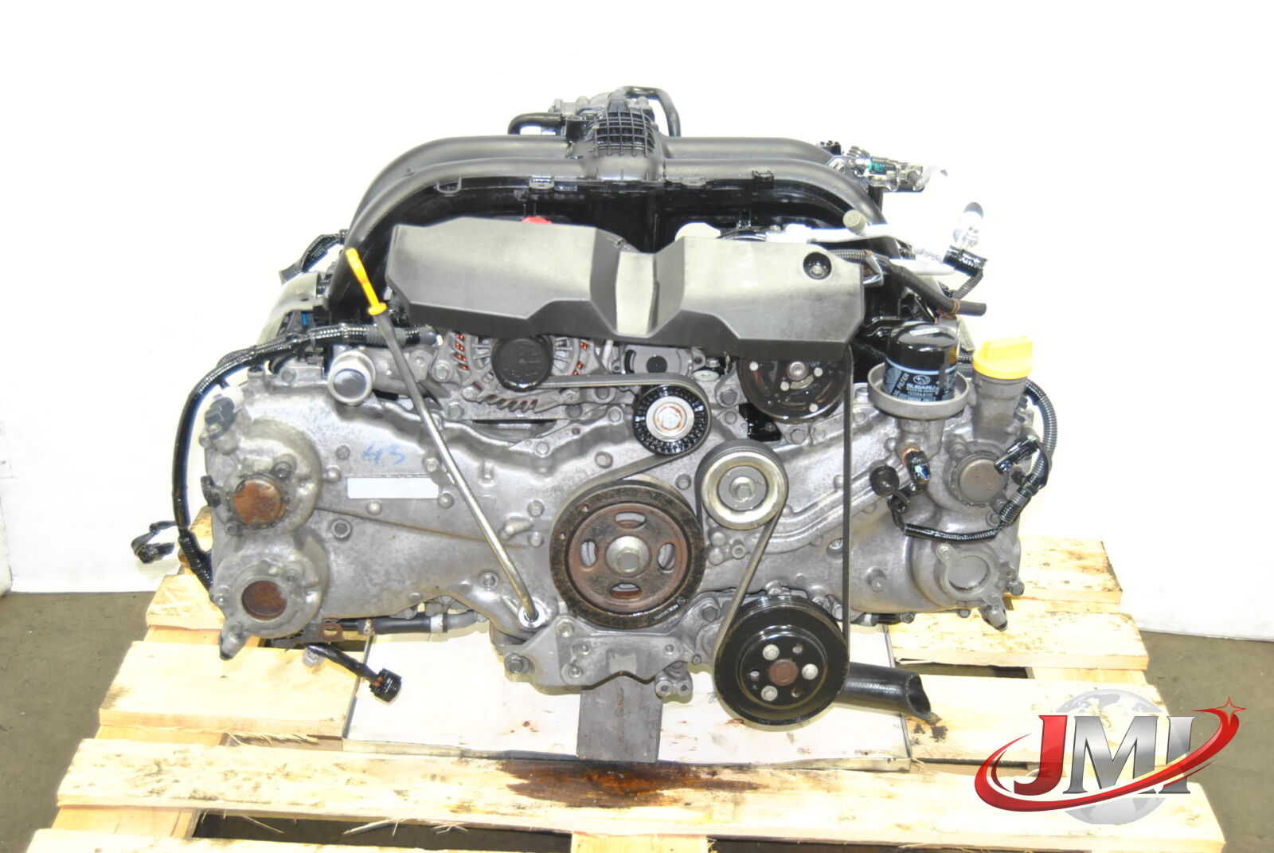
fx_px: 1701
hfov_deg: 41.1
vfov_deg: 28.2
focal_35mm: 48
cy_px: 426
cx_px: 637
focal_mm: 32
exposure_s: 1/60
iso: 800
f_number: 5
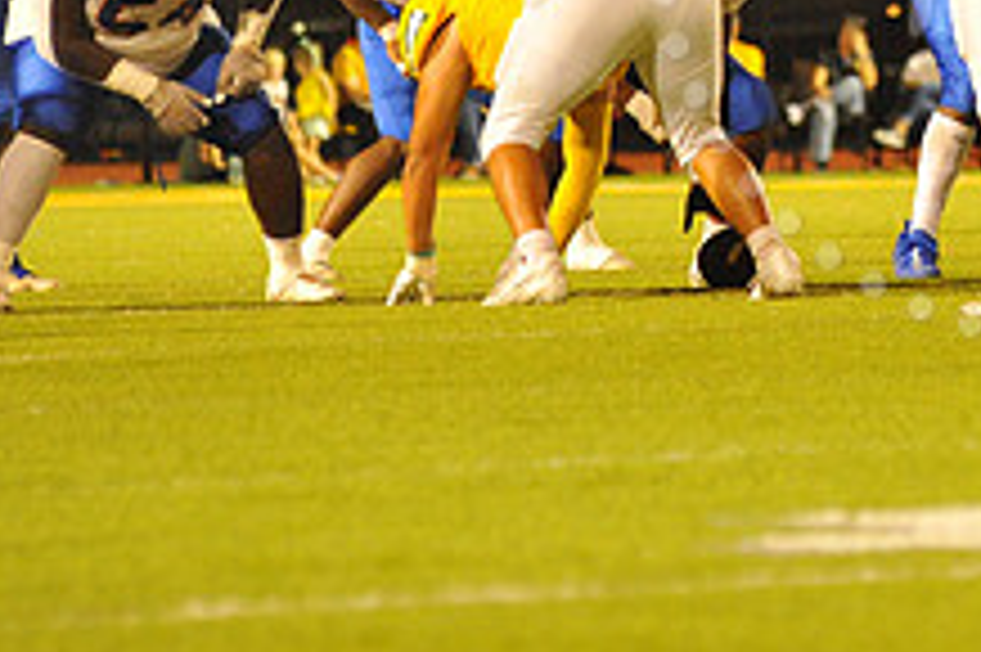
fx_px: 14513
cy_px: -85
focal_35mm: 533
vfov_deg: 2.6
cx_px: 1076
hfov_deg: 3.9
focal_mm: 200
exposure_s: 1/200
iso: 6400
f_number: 5.6
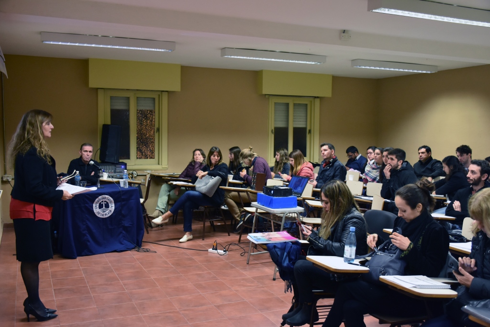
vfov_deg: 36.9
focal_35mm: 36
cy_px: 164
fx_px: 490
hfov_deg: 53.1
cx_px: 245
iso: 1400
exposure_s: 1/60
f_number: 4
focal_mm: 24
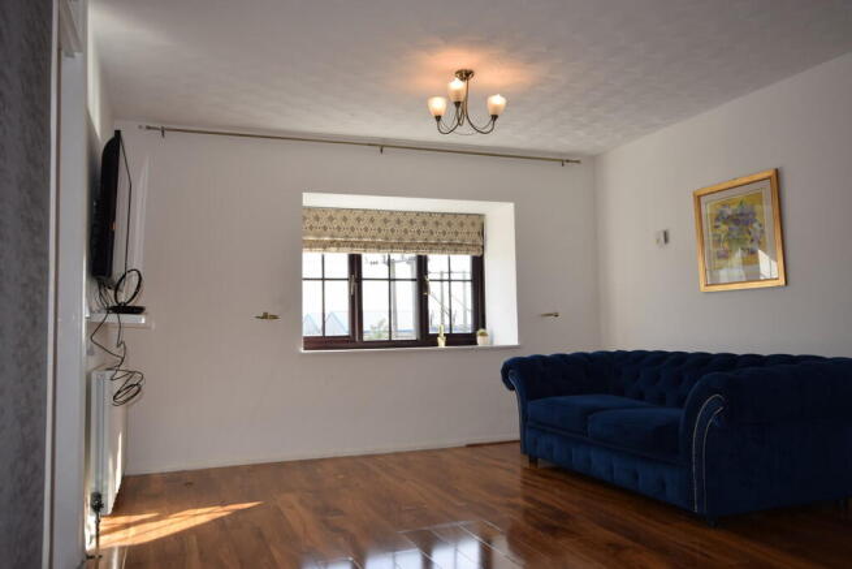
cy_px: 284
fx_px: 675
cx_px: 426
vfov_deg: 45.7
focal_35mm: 28
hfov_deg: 64.5
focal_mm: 19
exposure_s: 1/125
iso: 160
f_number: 5.6
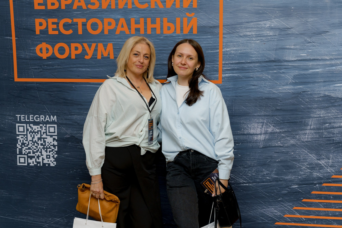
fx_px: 507
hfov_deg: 37.3
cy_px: 114
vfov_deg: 25.4
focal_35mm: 53
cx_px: 163
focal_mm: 51
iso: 400
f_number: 3.5
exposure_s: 1/125
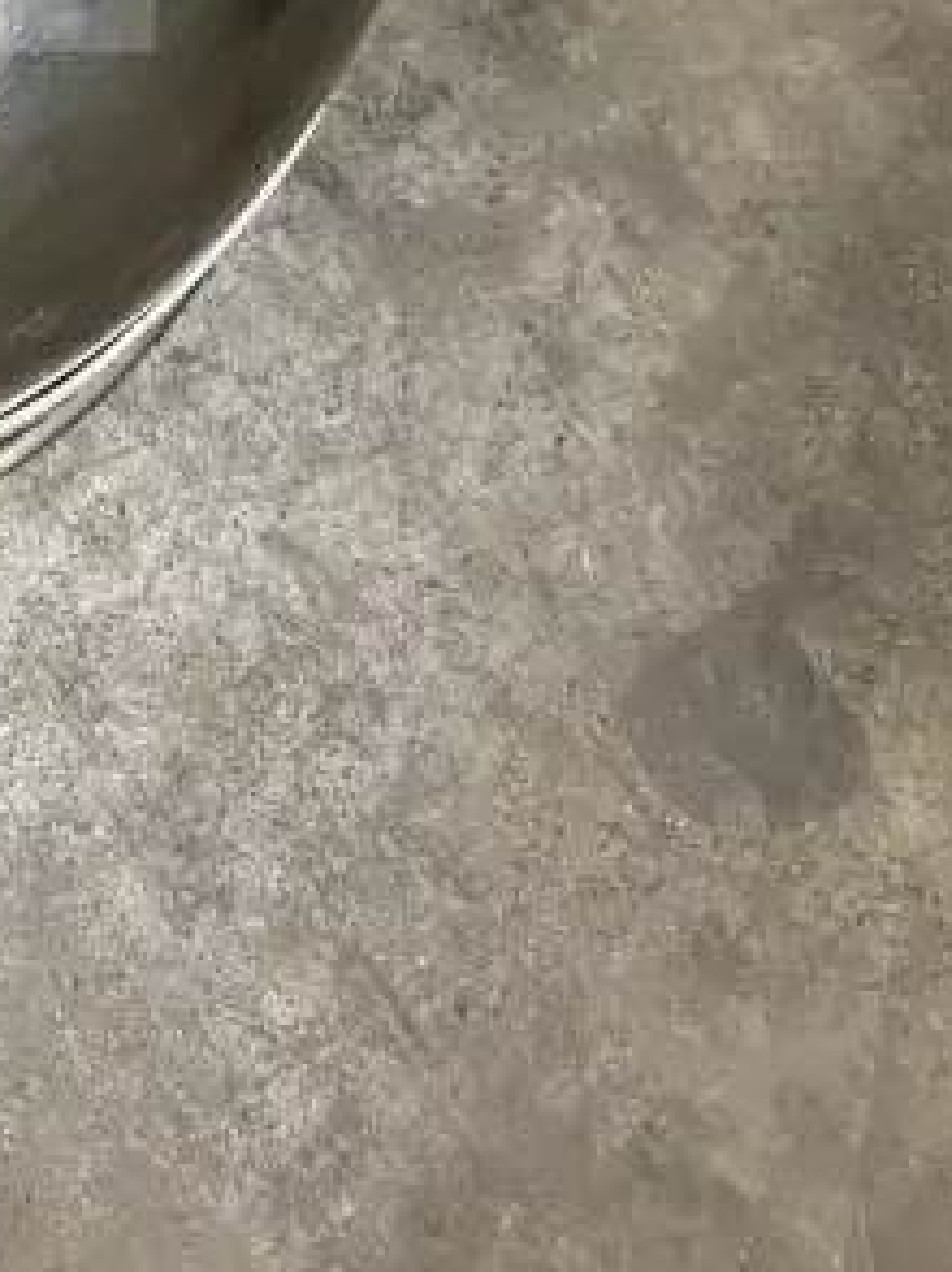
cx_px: -333
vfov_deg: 24.3
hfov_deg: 18.7
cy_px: -292
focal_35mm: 72
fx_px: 2644
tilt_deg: -70.2
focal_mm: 4.25
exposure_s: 1/60
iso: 160
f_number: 1.8
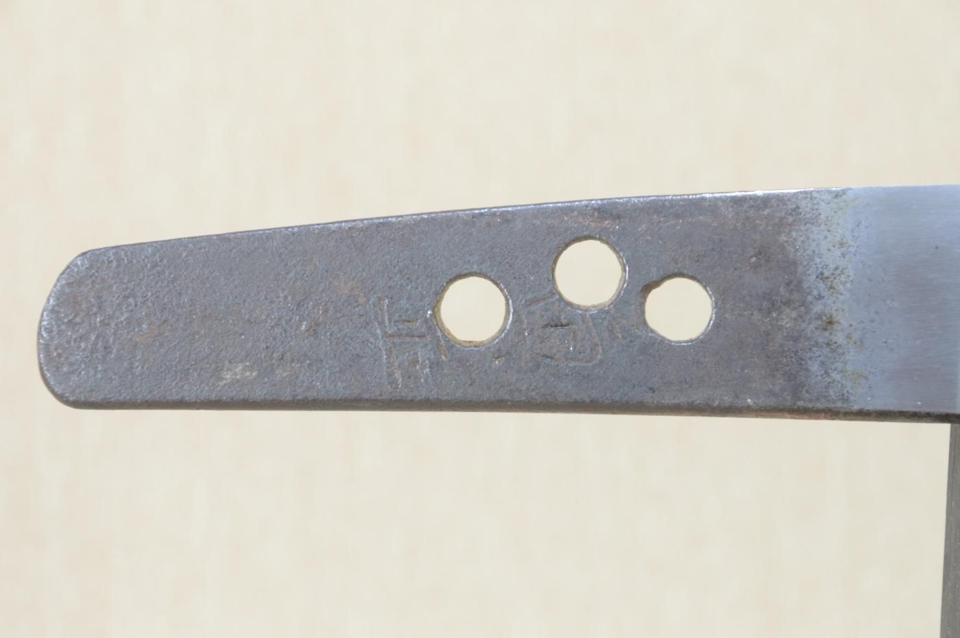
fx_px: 4196
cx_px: 480
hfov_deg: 13.1
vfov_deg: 8.7
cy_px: 319
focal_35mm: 158
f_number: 11
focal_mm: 105
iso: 400
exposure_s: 1/1.6
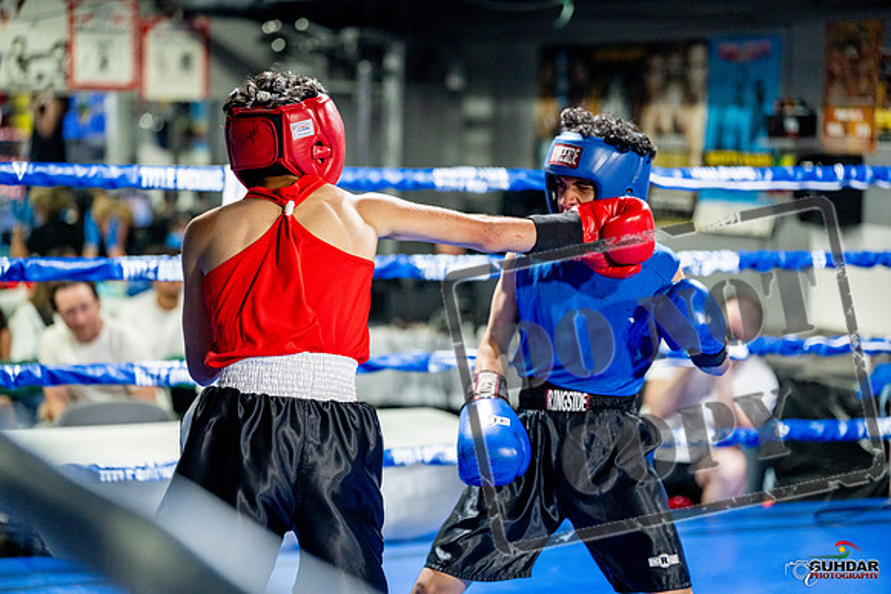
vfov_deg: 16.3
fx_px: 2079
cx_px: 446
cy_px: 297
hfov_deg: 24.2
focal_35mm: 84
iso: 4000
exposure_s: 1/800
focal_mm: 84
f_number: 2
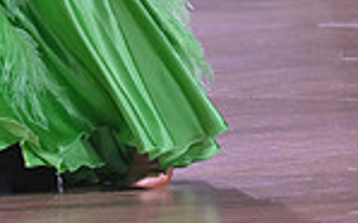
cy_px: -240
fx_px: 7744
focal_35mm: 794
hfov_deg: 2.6
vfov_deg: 1.6
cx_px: 25
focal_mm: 200
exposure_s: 1/400
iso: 3200
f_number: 6.3
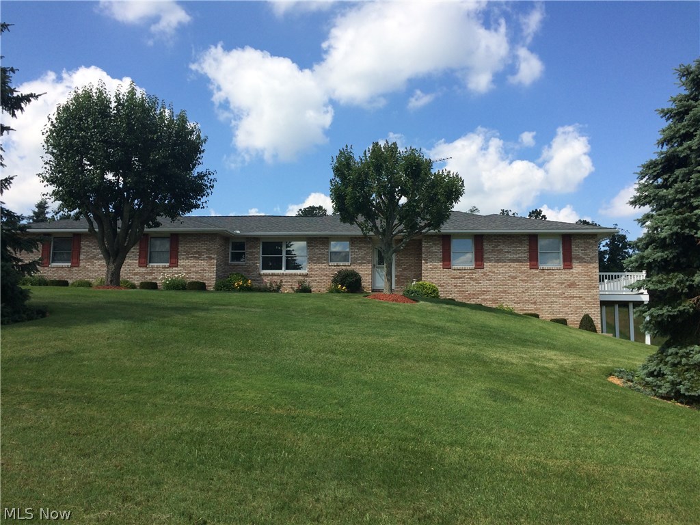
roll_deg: -0.7
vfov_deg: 48.2
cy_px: 262
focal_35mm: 29
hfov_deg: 61.7
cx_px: 350
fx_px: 586
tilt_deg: +5.0
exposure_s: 1/1953
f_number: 2.2
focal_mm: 4.15
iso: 32
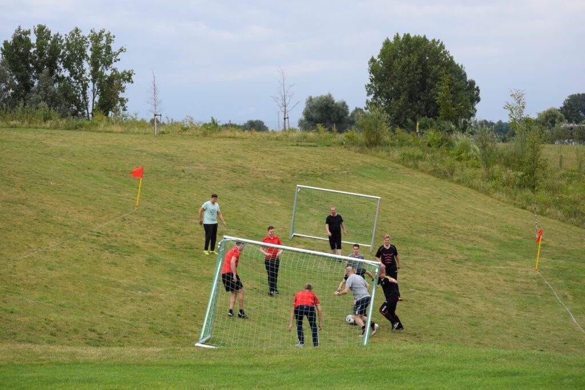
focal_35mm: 82
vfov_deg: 16.6
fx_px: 1341
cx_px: 292
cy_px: 195
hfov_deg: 24.6
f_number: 5.6
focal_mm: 55
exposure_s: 1/1250
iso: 400
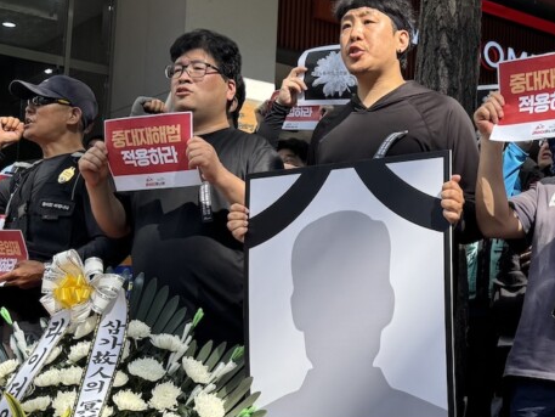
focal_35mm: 63
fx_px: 1010
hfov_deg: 29.9
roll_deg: -1.6
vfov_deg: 23.3
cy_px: 233
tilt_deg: +5.2
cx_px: 457
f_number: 1.78
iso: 80
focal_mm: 6.76
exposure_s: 1/2604
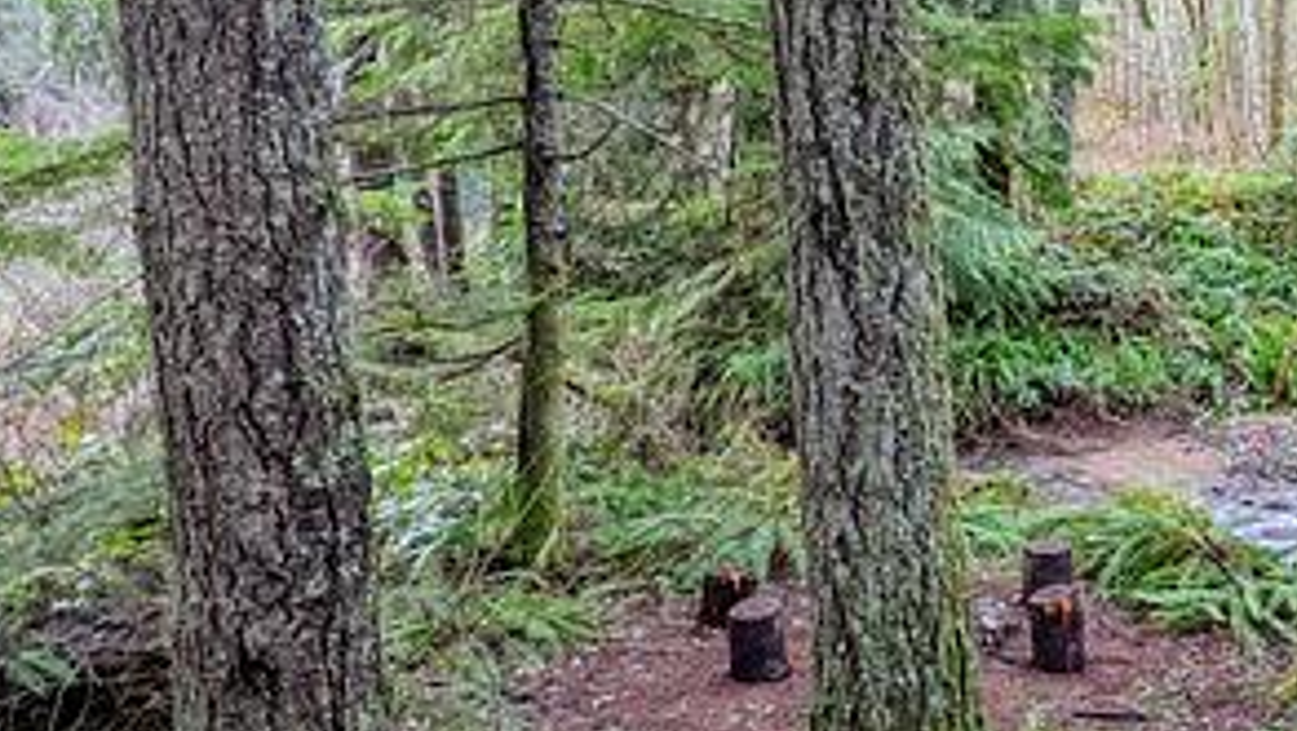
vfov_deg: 31.6
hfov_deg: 48.3
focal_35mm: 37
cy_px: 215
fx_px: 1273
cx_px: 1169
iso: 48
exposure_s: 1/24
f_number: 2.2
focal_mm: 2.22
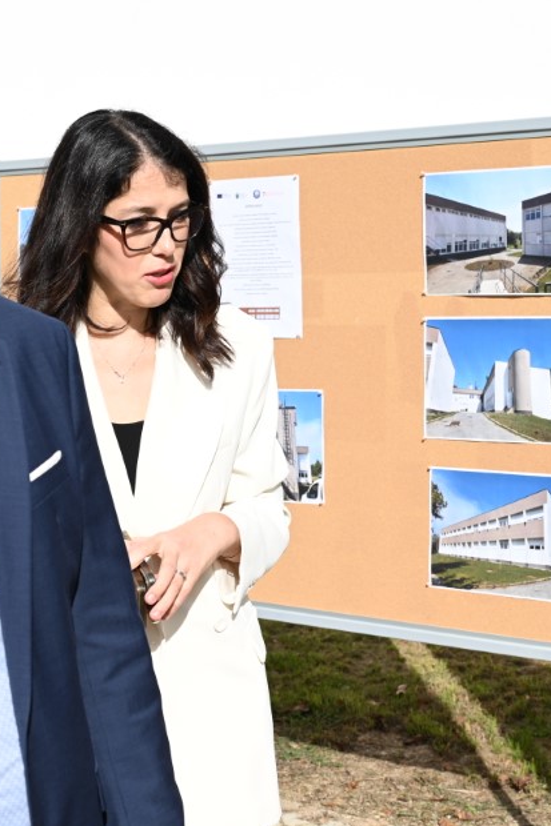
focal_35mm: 65
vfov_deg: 30.9
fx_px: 1493
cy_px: 376
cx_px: 299
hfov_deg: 20.9
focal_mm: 35
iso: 100
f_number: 6.3
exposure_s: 1/400
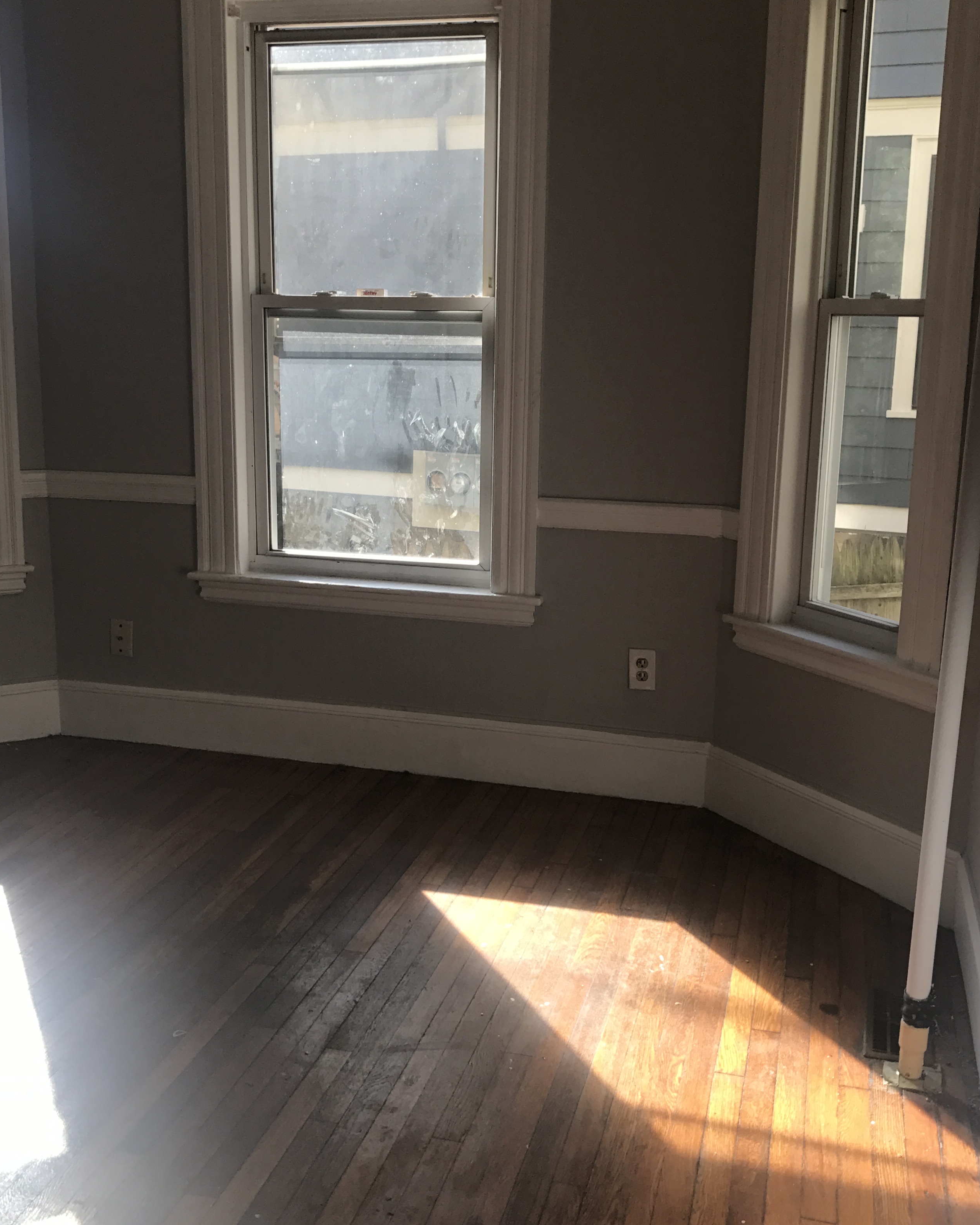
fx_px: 1269
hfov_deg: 42.2
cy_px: 584
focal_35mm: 35
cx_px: 485
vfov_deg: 51.5
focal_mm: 3.99
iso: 20
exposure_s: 1/301
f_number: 1.8
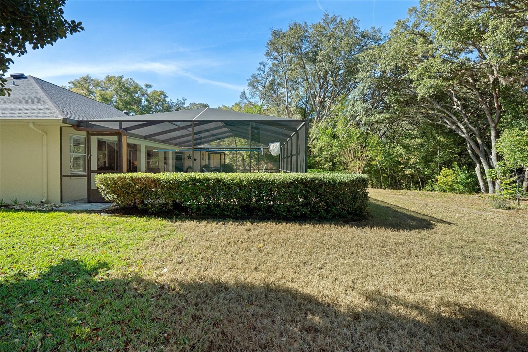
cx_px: 264
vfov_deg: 67.4
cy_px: 176
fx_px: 264
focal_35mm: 18
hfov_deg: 90.0
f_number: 8
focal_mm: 18
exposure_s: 1/200
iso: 400
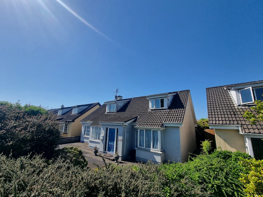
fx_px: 99
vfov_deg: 89.9
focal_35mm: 13
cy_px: 98
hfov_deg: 106.2
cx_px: 132
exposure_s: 1/2256
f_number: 2.2
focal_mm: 2.2
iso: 50
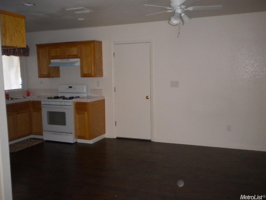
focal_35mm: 35
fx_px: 269
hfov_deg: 52.6
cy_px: 100
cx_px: 133
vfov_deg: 40.7
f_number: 3.1
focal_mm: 6.3
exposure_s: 1/30
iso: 200
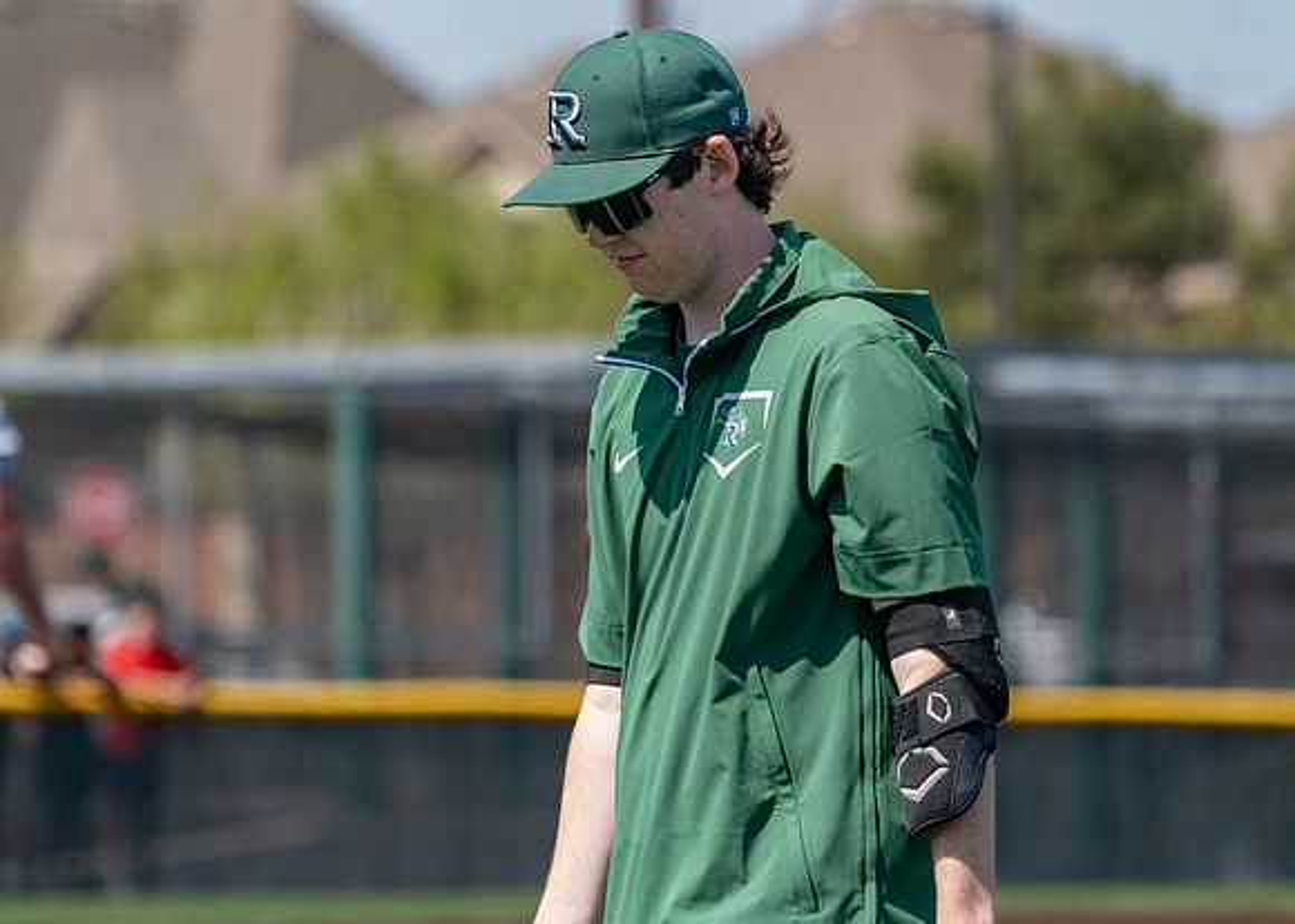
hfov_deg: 5.0
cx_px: 599
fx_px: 14863
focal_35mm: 404
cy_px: 457
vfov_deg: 3.6
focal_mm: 363
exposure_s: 1/2500
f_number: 8
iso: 800
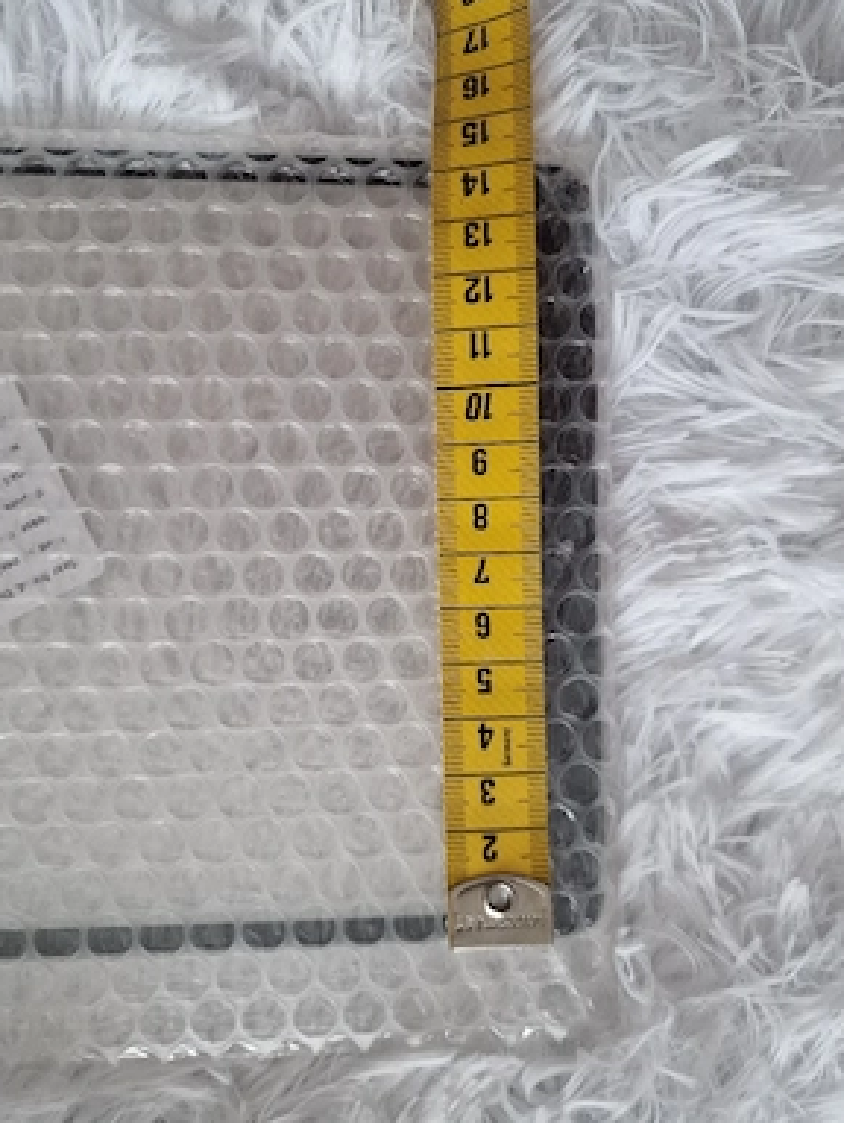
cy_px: 563
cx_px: 413
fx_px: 779
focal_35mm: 24
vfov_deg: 71.5
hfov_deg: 56.9
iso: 500
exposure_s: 1/40
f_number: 1.8
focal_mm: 6.4
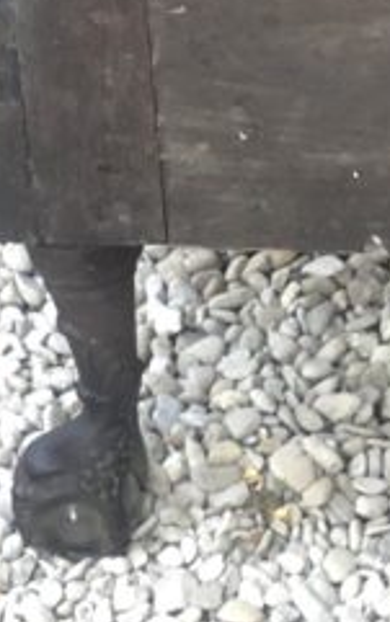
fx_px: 3972
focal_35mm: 234
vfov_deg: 8.4
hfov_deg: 5.5
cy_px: -679
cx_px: 801
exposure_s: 1/60
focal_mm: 6
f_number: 2.4
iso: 80
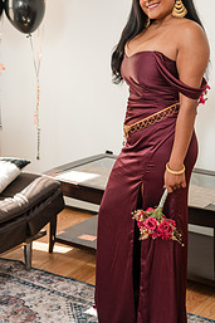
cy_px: 145
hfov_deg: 17.7
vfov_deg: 26.3
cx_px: 78
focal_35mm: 77
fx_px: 691
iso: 1000
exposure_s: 1/250
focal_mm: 44
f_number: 3.2
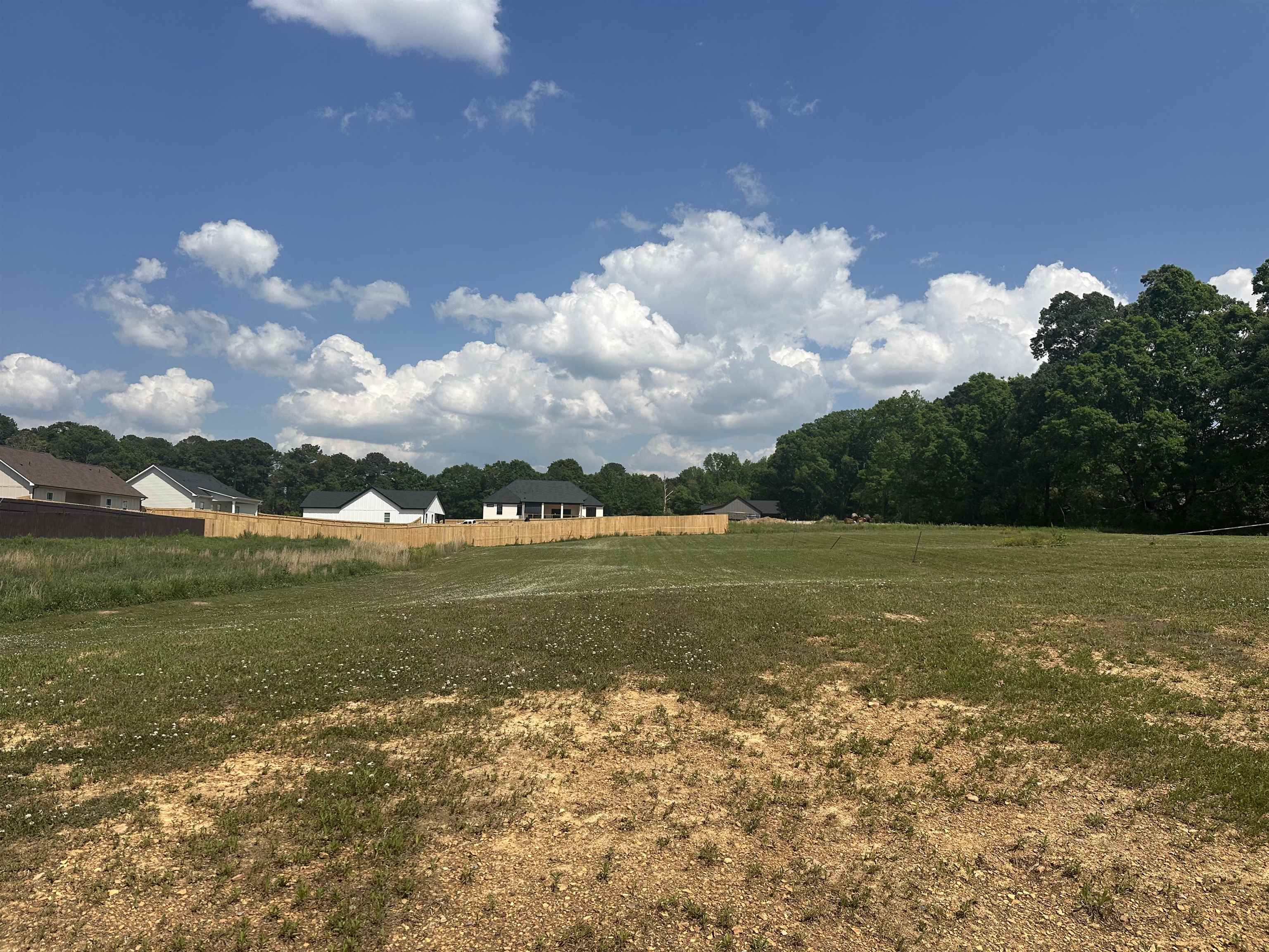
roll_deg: -0.8
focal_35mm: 24
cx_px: 634
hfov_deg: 71.6
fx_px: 880
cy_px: 476
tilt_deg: +3.2
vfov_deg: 56.8
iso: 80
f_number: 1.78
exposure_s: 1/8197
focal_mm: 6.86
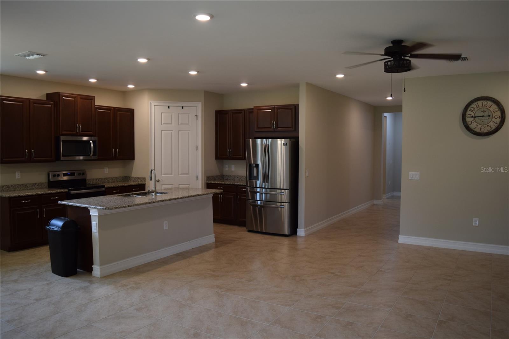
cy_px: 170
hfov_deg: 67.4
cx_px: 254
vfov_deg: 47.9
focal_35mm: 27
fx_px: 382
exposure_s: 1/80
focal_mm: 18
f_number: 4.5
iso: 400
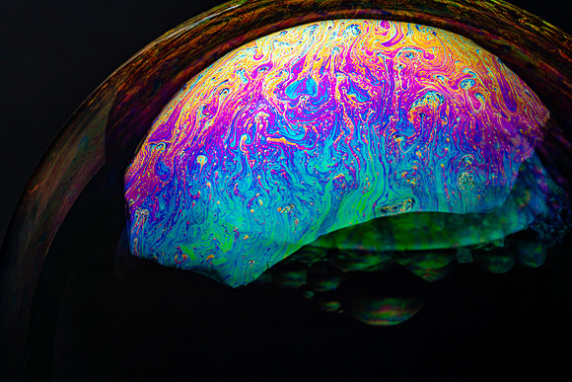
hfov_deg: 22.6
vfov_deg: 15.2
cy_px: 191
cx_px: 286
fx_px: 1430
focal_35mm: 90
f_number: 22
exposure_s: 1/50
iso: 100
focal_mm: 90
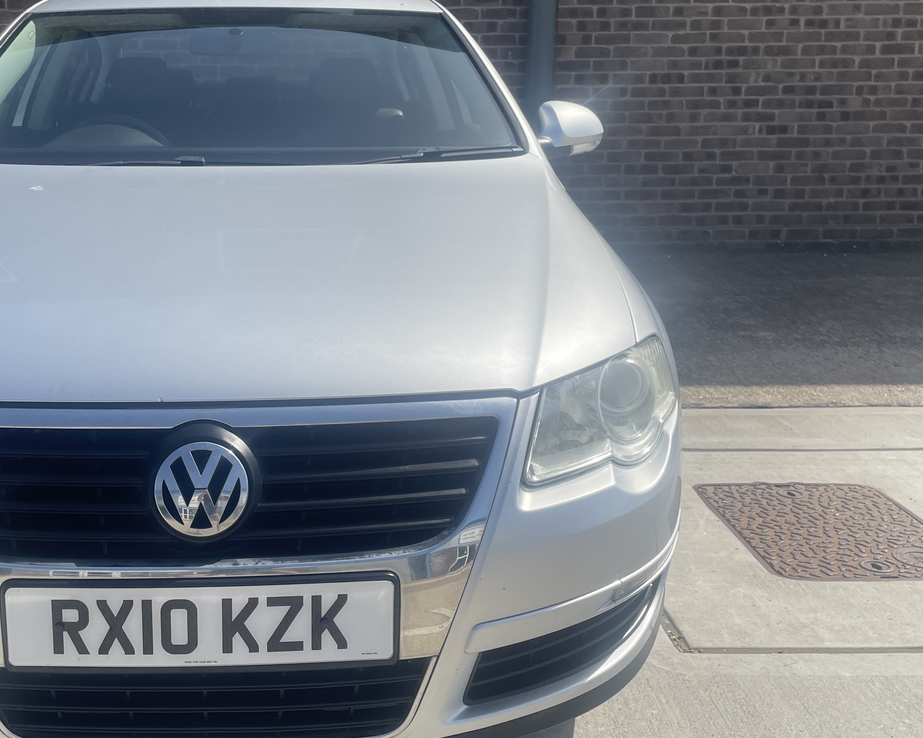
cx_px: 303
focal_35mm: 41
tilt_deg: -14.0
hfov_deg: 44.1
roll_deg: +0.9
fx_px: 1120
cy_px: 364
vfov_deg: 36.5
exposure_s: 1/4132
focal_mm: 4.2
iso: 32
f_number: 1.6
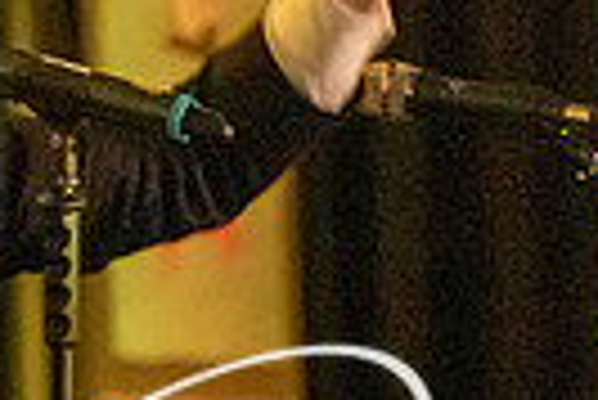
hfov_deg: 1.5
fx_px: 22815
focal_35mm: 1372
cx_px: -202
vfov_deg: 1.0
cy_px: 173
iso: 6400
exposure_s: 1/60
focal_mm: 210
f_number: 5.6
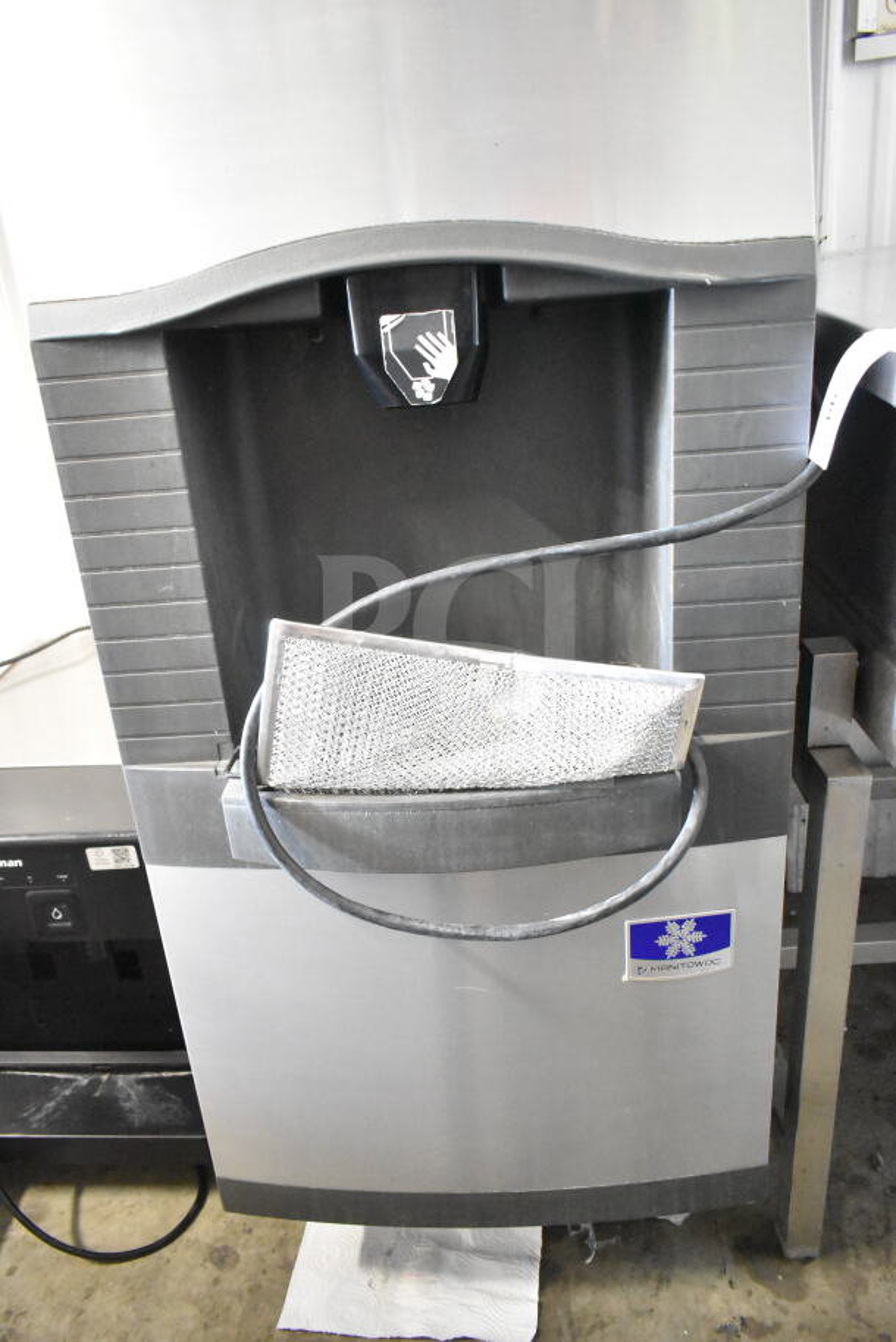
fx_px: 1007
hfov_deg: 48.0
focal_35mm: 27
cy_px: 671
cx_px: 448
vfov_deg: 67.4
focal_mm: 18
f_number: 3.5
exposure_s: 1/30
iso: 10000
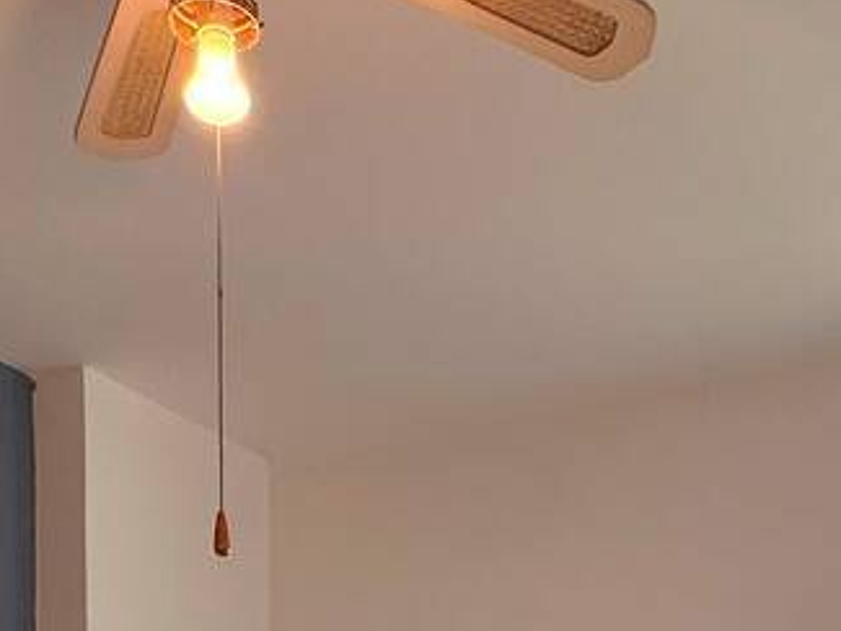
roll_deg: -0.6
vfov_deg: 18.9
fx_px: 1507
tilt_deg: -4.1
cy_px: 1096
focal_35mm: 62
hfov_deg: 31.0
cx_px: 533
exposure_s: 1/298
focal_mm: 2.22
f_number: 2.2
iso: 40
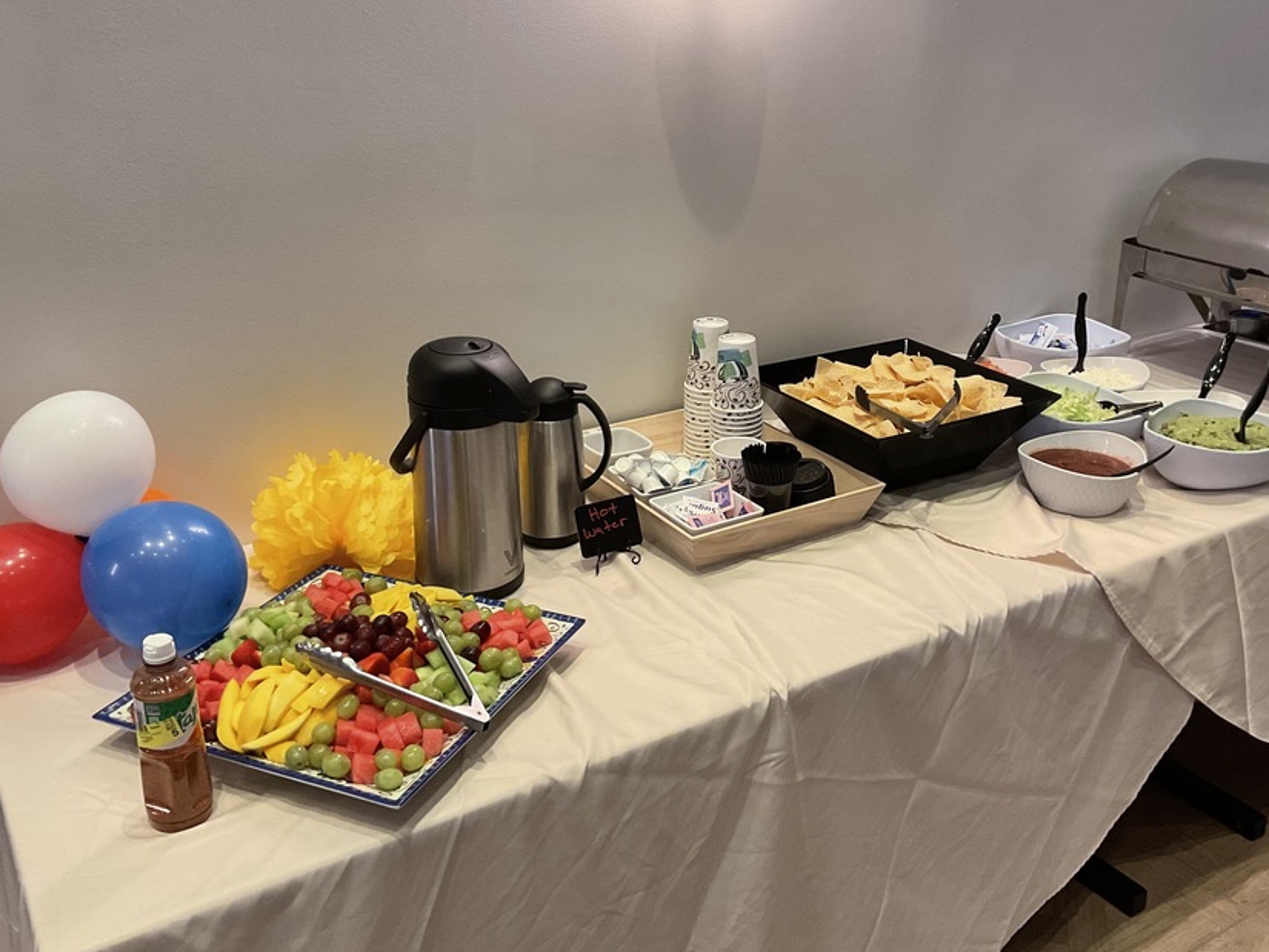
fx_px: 1320
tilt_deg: -18.7
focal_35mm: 36
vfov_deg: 39.4
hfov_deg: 51.2
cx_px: 712
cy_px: 366
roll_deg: -0.5
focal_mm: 3
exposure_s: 1/60
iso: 100
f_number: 1.8
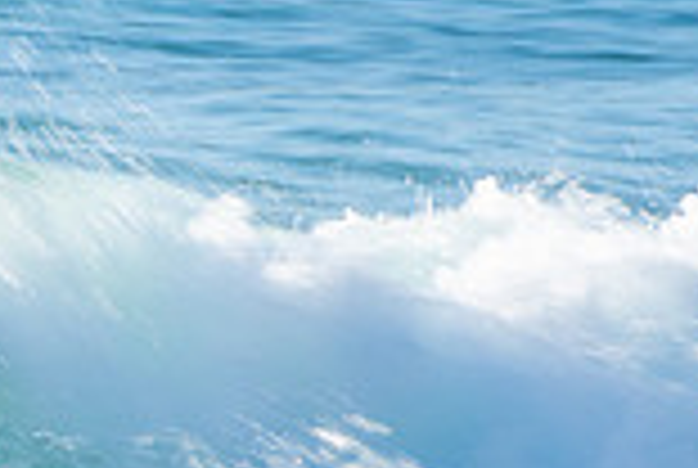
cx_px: -594
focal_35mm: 2238
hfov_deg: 0.9
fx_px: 43475
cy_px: 97
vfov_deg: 0.6
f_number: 18
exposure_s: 1/30
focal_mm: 400
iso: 100
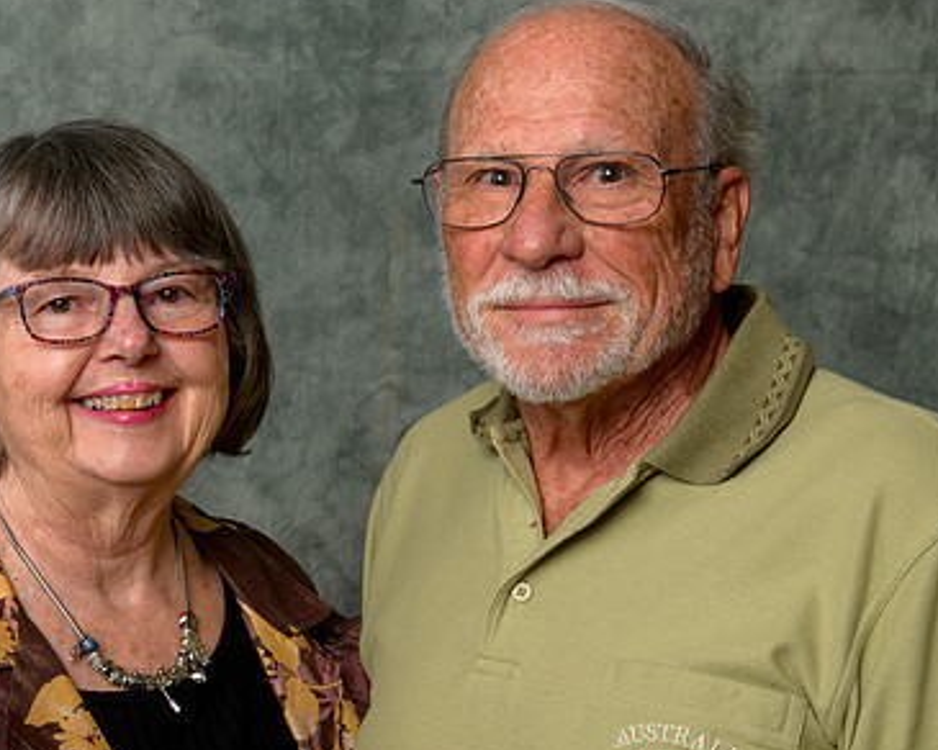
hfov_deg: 22.6
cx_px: 299
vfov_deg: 18.3
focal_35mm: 84
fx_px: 2332
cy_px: 376
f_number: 10
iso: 400
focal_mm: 45
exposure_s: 1/125
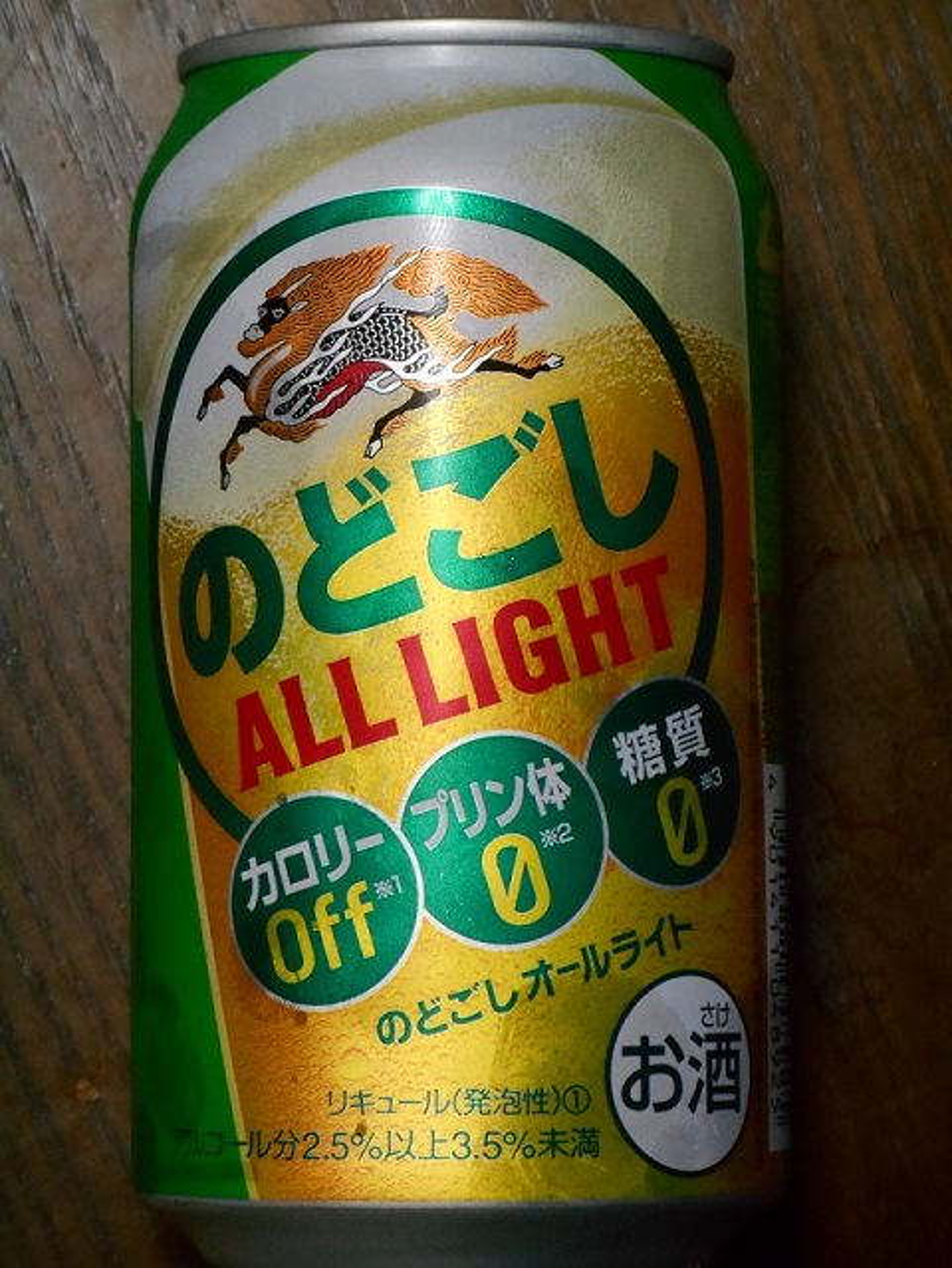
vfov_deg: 10.9
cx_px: 476
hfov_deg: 8.2
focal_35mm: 182
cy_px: 634
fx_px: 6667
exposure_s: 1/40
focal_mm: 32.9
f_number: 6.4
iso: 800
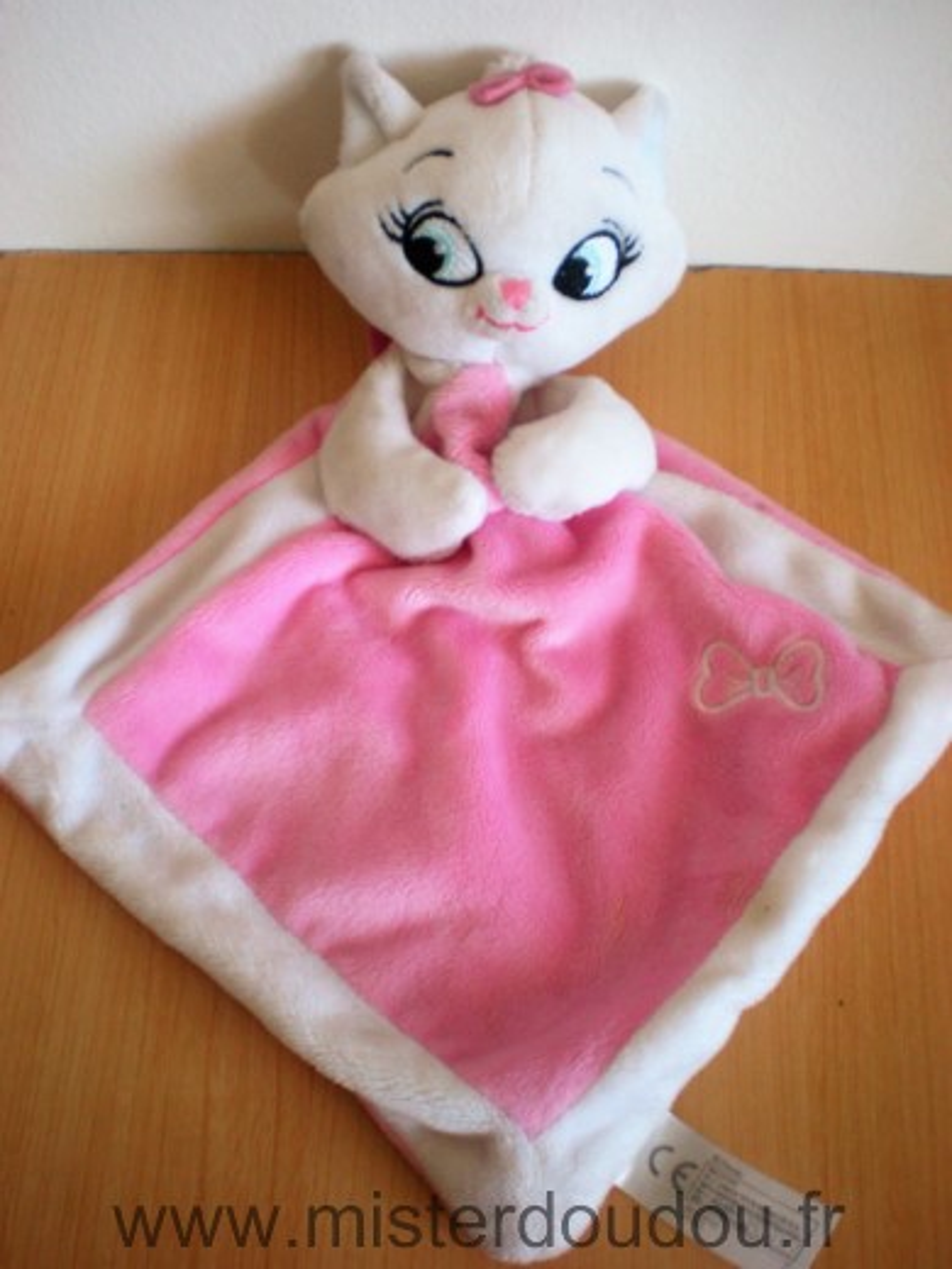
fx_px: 1393
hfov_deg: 37.7
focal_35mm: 38
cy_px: 634
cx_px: 476
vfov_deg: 49.0
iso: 200
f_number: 3.1
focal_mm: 6.3
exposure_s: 1/46.7
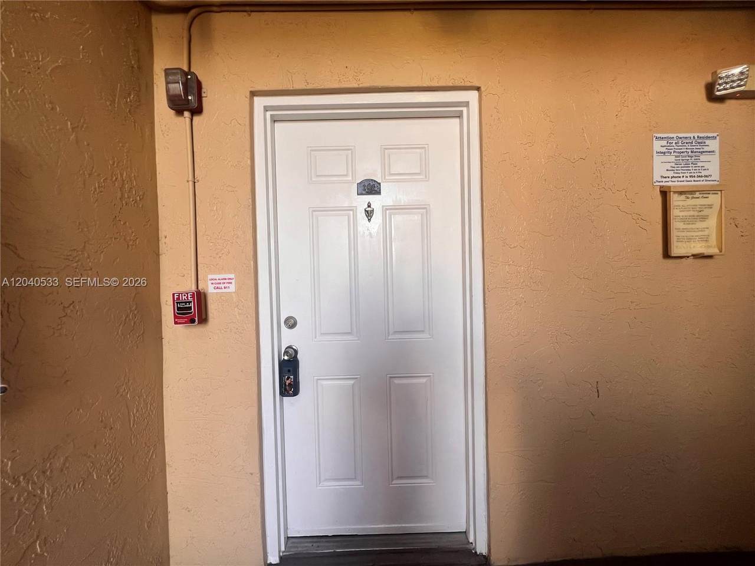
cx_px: 378
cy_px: 283
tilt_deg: -2.4
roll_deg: +0.0
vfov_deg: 89.9
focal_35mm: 13
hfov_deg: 106.2
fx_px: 284
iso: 50
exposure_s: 1/99
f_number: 1.8
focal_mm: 1.57
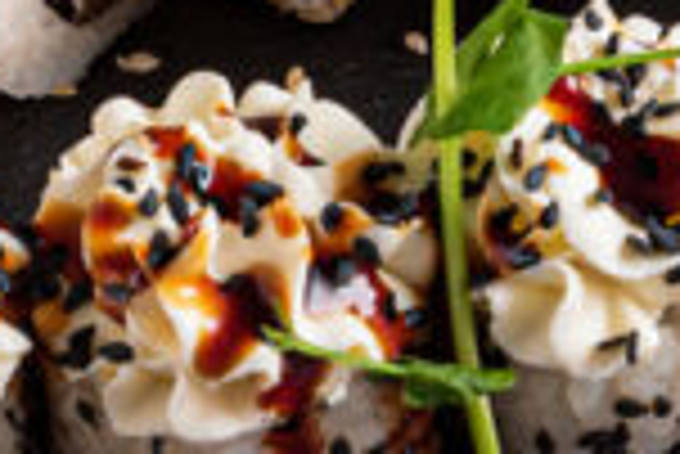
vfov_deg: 5.5
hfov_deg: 8.3
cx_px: 405
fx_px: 4708
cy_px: -227
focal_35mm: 249
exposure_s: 1/100
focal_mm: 49
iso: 320
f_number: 13
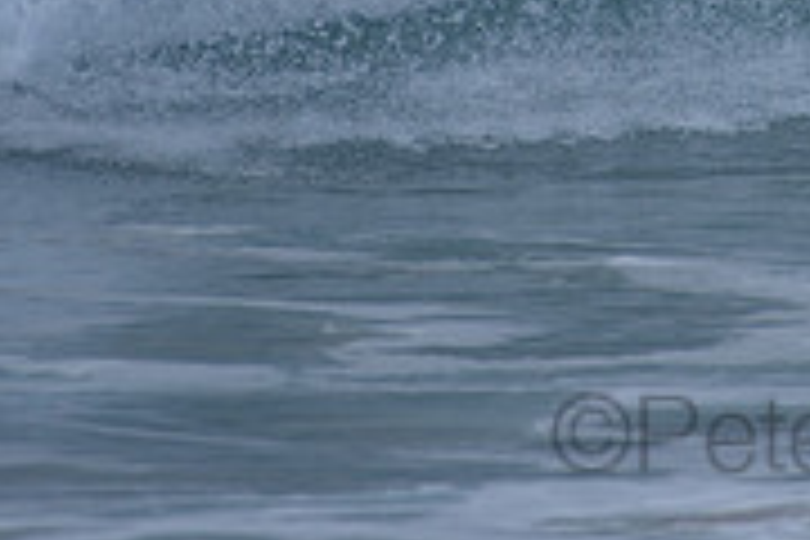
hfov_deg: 1.3
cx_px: 900
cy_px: -313
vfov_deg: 0.8
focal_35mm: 1634
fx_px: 36762
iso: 140
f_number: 5.6
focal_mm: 500
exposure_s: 1/800
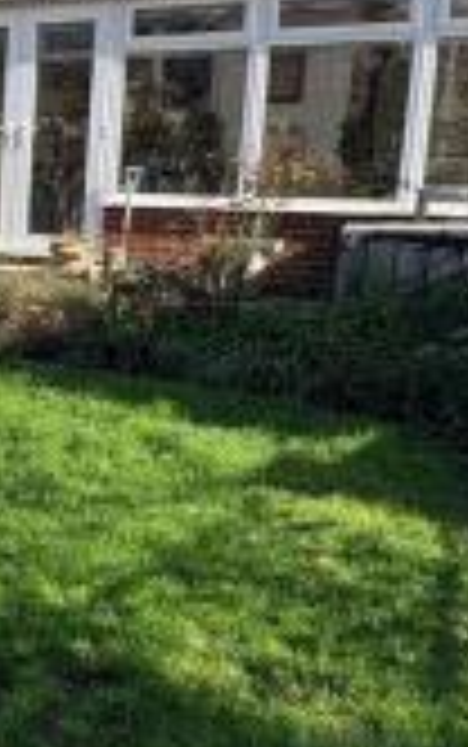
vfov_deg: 38.7
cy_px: 304
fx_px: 1059
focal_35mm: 52
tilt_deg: -8.5
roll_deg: +0.2
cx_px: -353
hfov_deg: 19.3
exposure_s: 1/1567
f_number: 2.2
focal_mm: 2.22
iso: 50
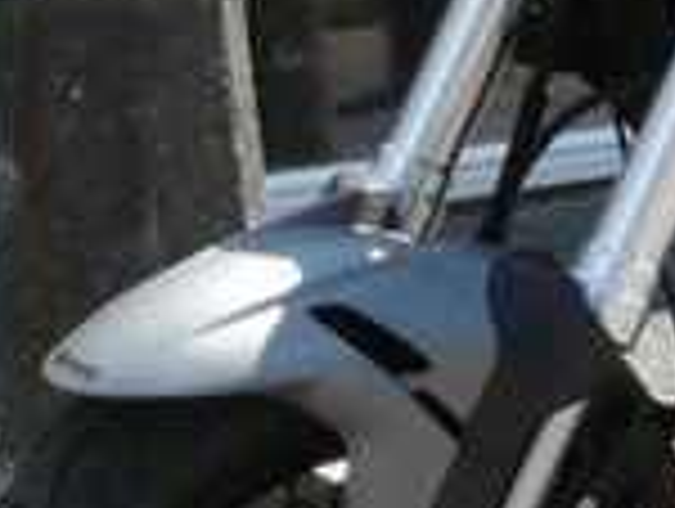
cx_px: 1058
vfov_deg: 7.6
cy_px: 36
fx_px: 3828
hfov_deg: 9.7
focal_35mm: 196
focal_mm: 8.2
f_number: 7.1
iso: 800
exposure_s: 1/800
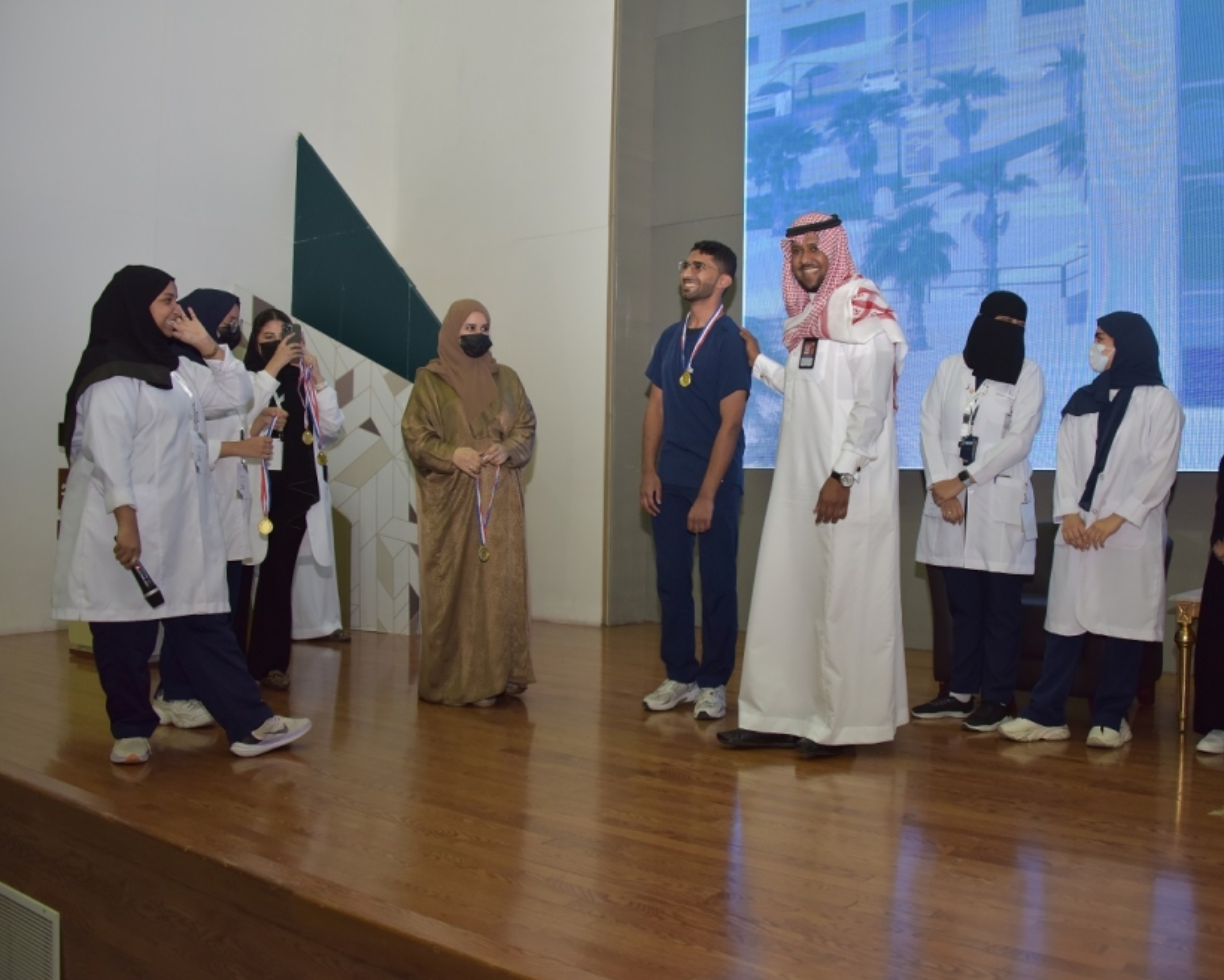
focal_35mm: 32
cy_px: 485
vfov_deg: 45.8
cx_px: 728
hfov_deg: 55.3
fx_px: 1159
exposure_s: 1/60
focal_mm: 28
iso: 800
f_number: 4
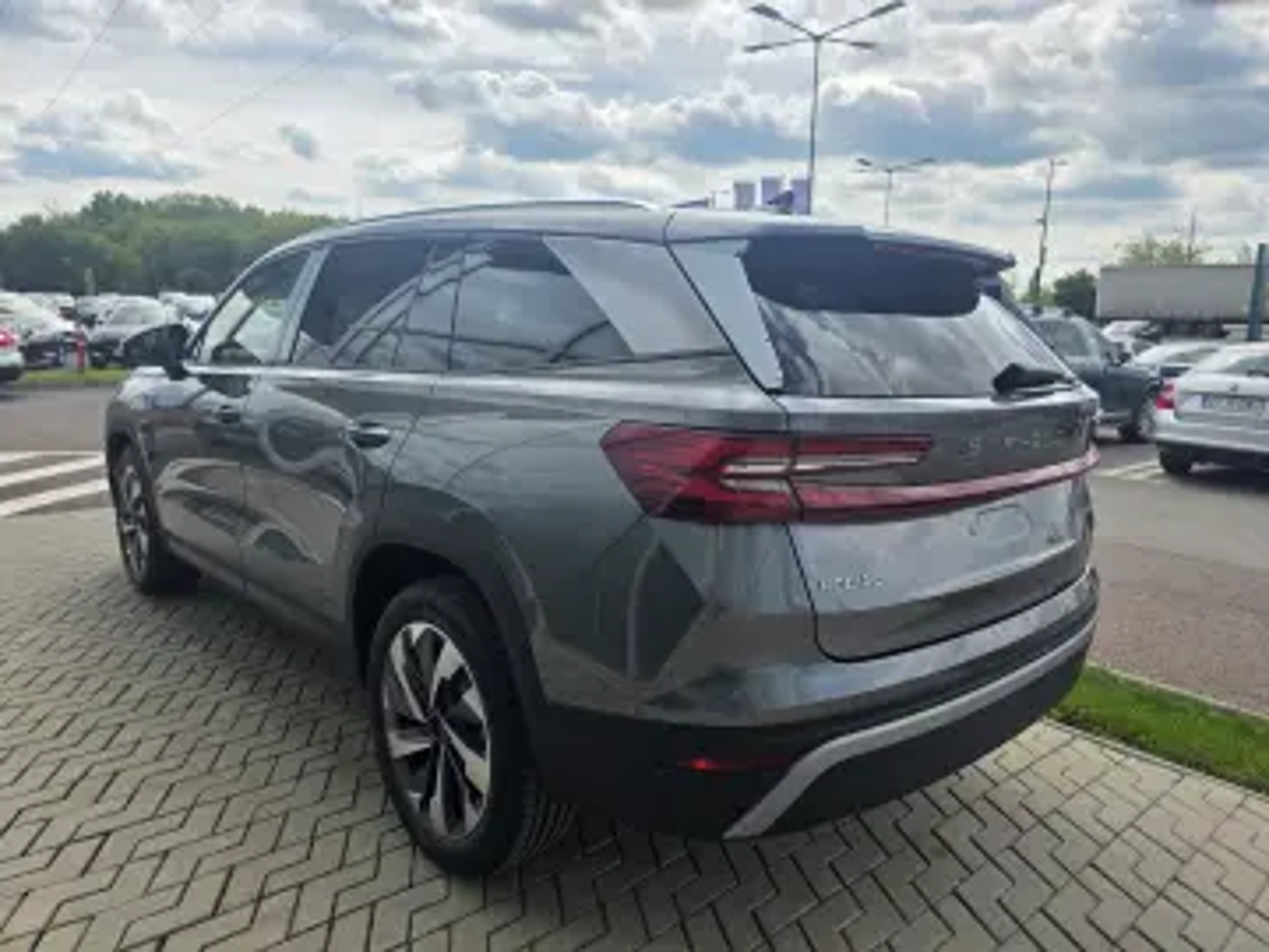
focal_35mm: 23
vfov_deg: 58.9
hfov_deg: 73.9
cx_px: 634
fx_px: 843
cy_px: 476
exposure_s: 1/6355
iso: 80
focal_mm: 6.3
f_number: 1.7
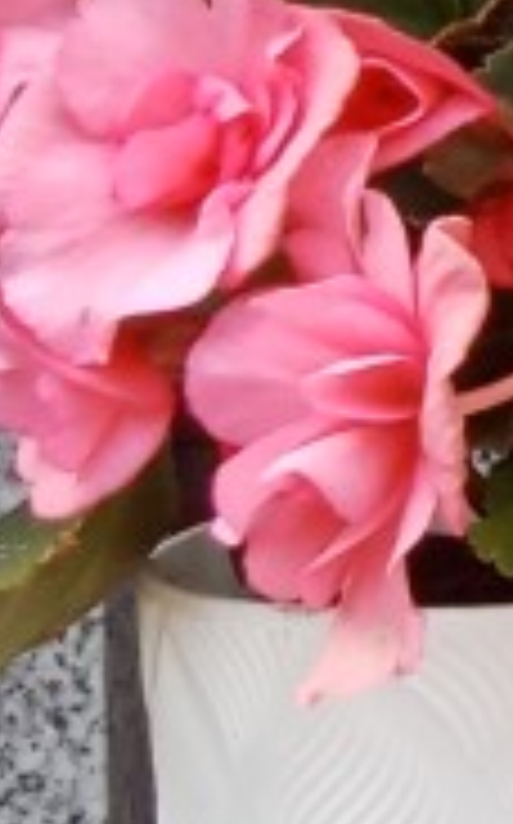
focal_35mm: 160
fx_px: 3588
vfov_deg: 12.8
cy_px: -162
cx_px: 2223
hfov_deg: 6.3
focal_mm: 2.79
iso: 100
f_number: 2
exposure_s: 1/251
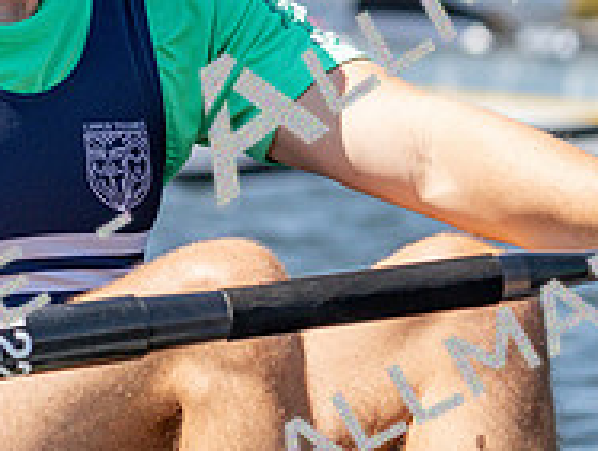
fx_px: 12774
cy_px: -98
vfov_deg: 2.0
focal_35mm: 738
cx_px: -74
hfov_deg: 2.7
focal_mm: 248
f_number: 5.6
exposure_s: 1/2000
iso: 400
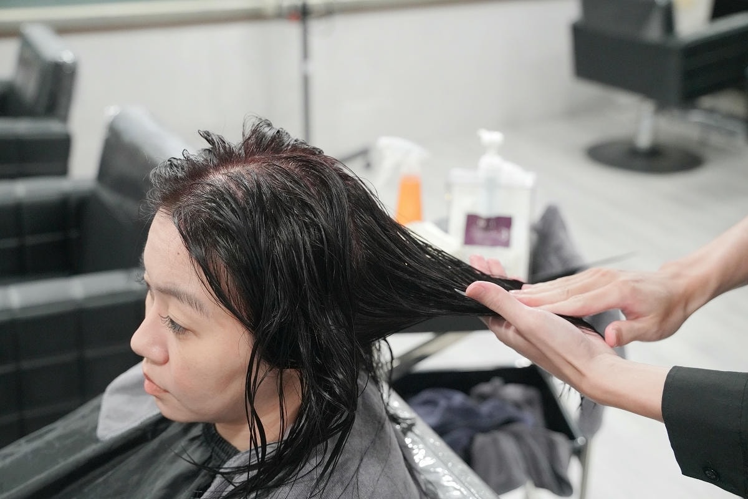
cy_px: 250
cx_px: 374
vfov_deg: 31.9
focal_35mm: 42
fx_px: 873
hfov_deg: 46.4
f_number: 4
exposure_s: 1/160
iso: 6400
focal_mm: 42
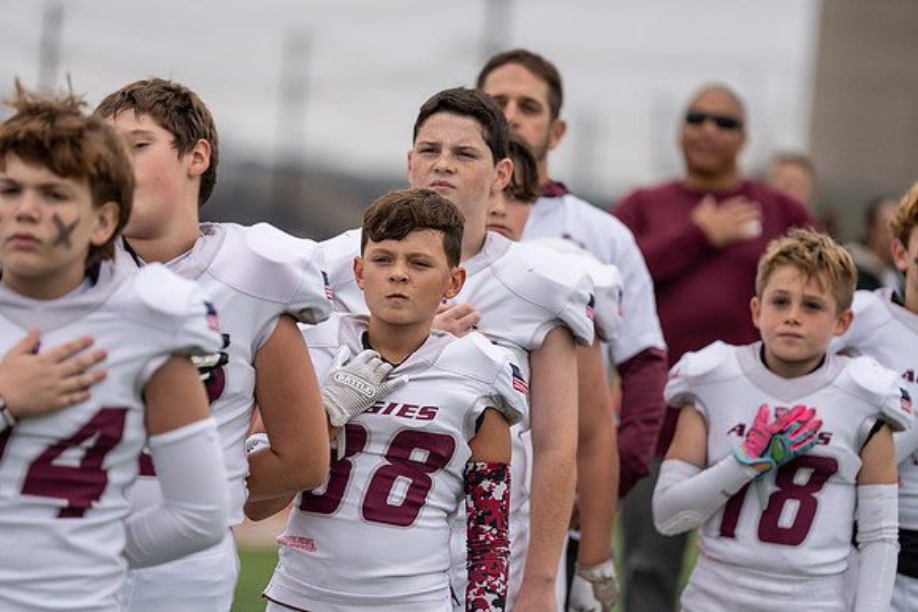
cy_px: 306
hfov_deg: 11.4
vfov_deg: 7.6
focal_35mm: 180
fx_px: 4591
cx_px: 459
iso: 500
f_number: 2.8
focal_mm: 180
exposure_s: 1/1250
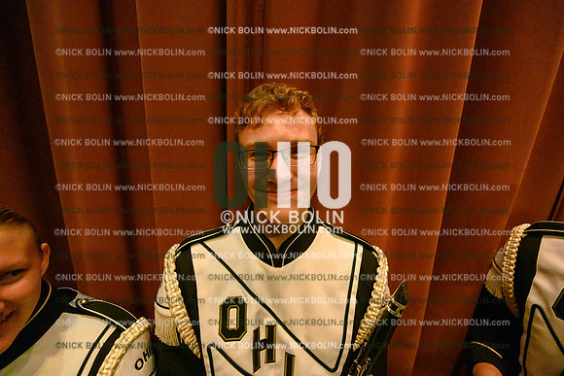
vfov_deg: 81.2
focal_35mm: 14
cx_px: 282
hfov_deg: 104.2
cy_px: 188
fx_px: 219
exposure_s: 1/320
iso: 25600
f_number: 2.8
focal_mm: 14
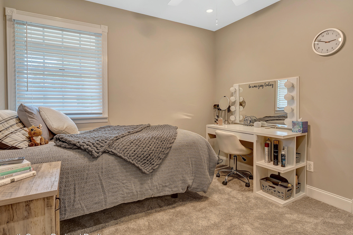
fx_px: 186
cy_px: 108
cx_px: 170
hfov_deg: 86.9
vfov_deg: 64.5
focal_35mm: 19
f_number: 8
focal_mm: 16
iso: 100
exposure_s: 1/2
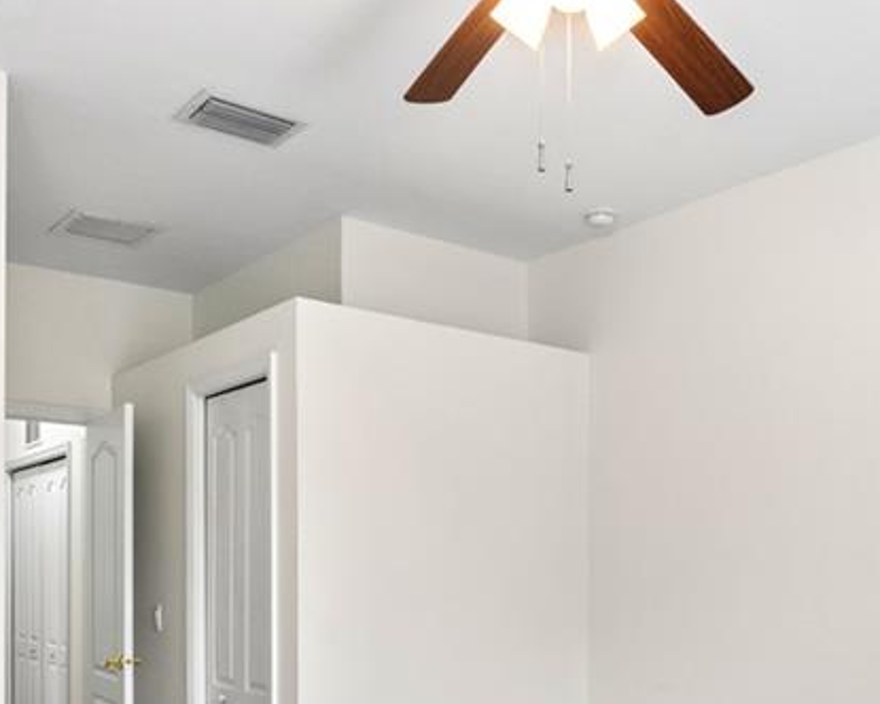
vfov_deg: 38.5
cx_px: 545
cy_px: 570
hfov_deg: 48.7
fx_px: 964
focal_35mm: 37
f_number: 8
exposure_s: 1/20
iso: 400
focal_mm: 16
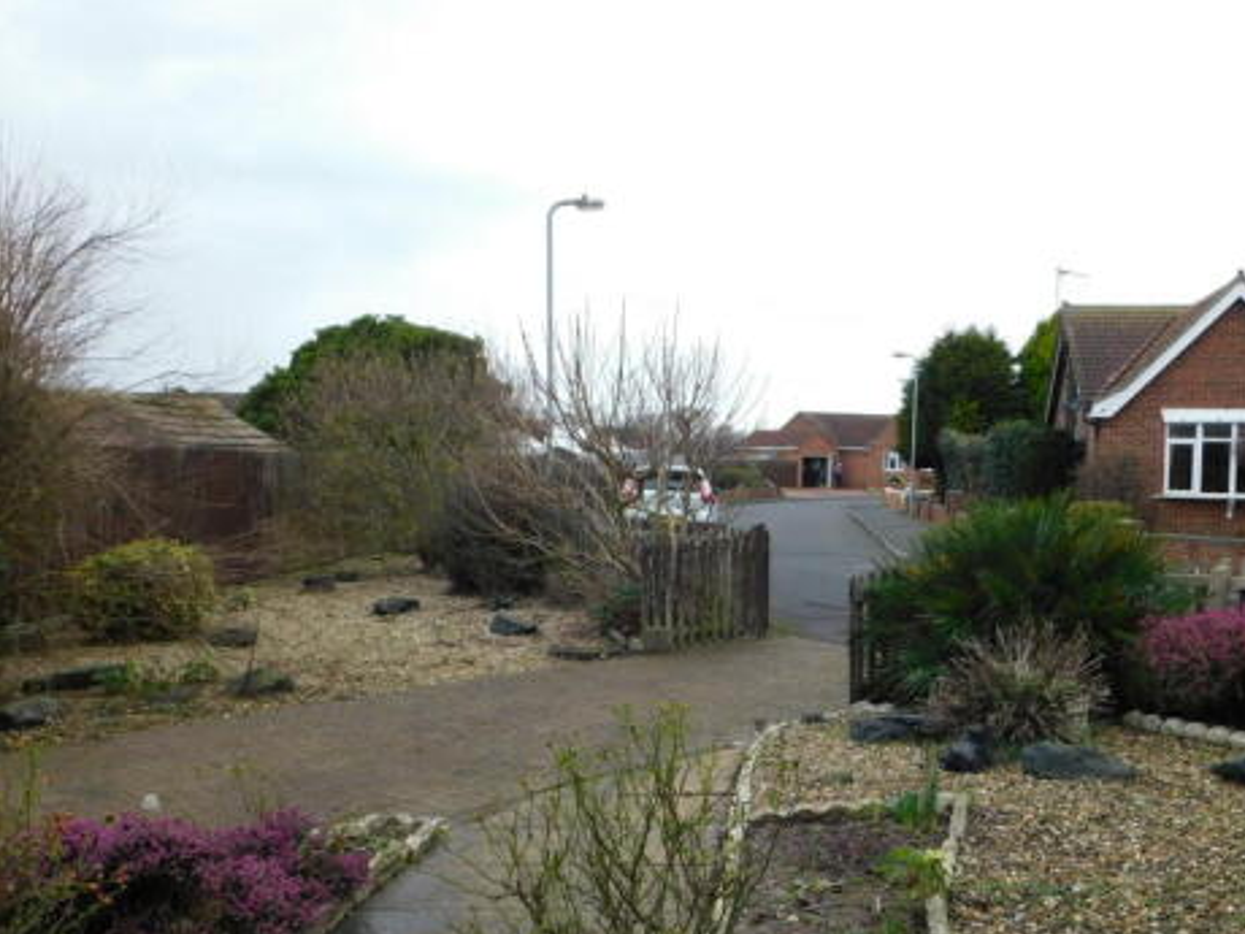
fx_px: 1367
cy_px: 581
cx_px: 700
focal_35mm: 38
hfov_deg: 48.9
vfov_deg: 37.5
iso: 125
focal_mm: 5.3
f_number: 3.2
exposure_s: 1/320
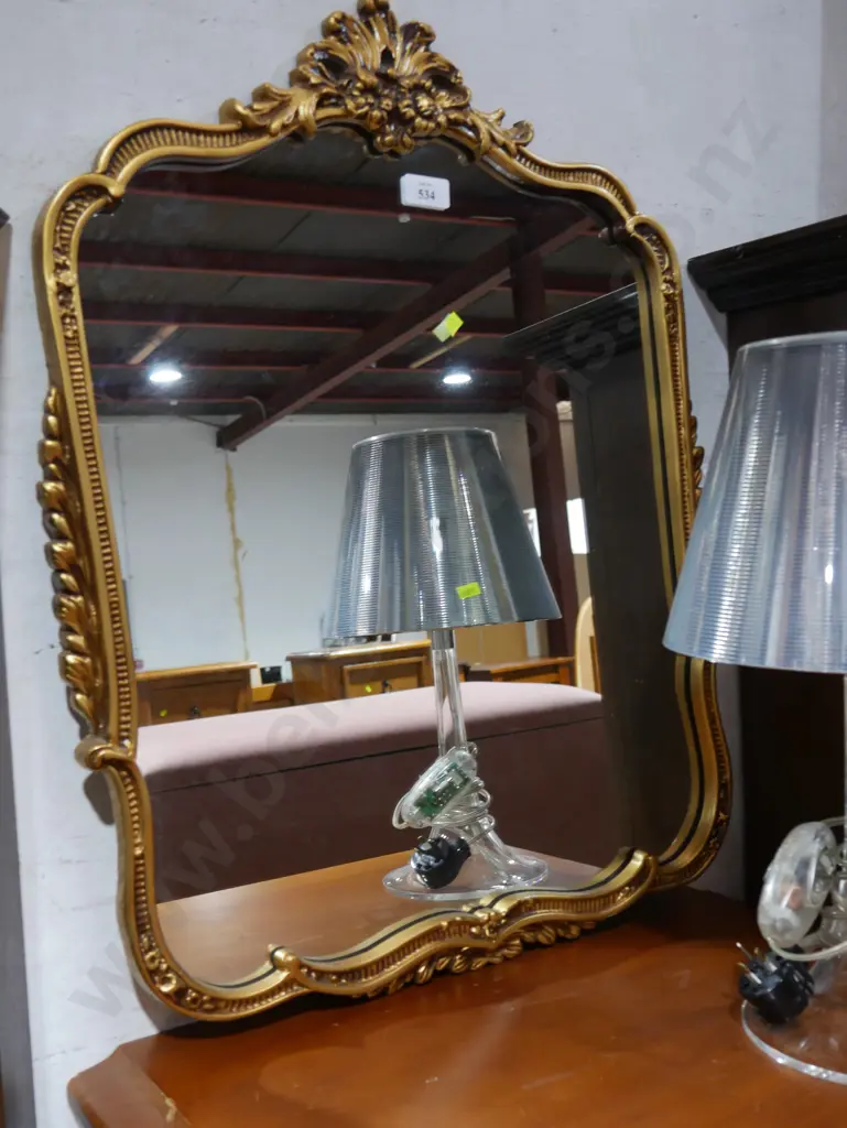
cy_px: 564
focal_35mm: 36
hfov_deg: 39.7
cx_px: 424
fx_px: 1174
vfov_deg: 51.3
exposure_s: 1/60
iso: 800
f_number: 4
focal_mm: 18
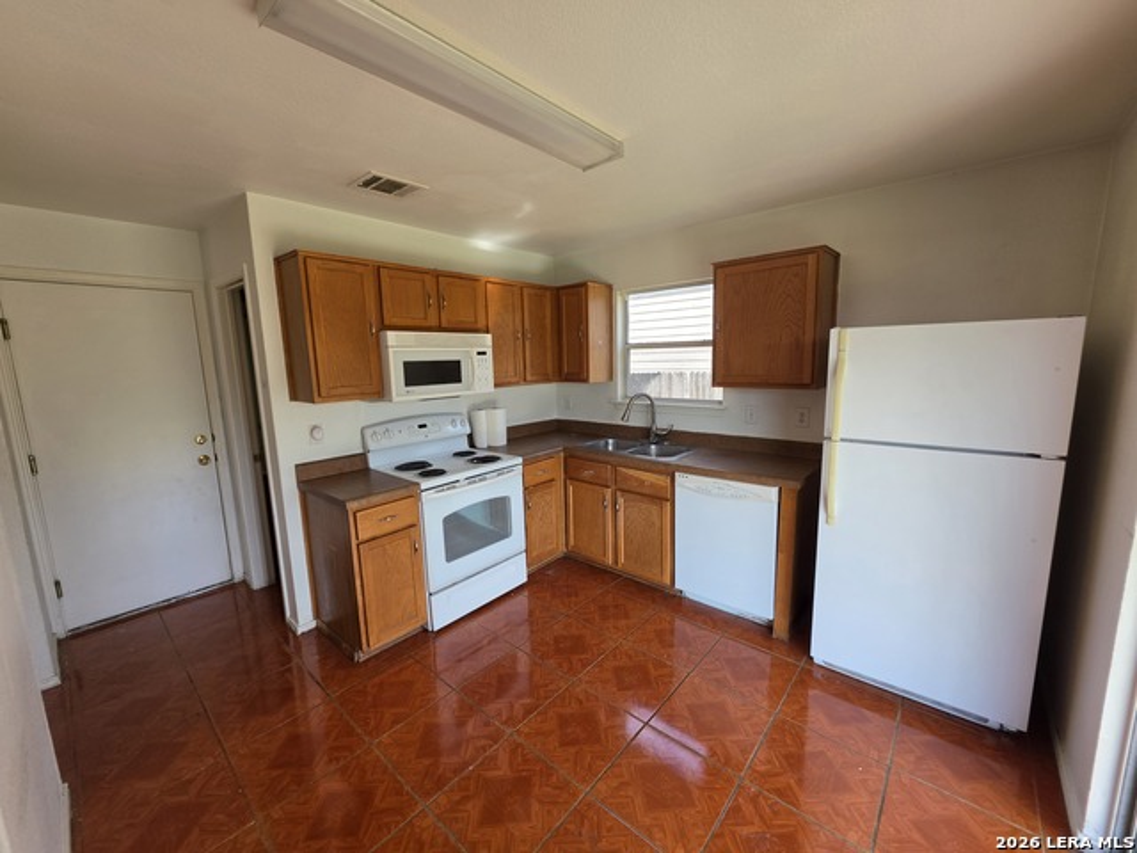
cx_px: 568
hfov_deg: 106.2
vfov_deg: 89.9
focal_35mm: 13
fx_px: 427
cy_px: 426
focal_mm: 2.2
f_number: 1.9
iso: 25
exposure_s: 1/120
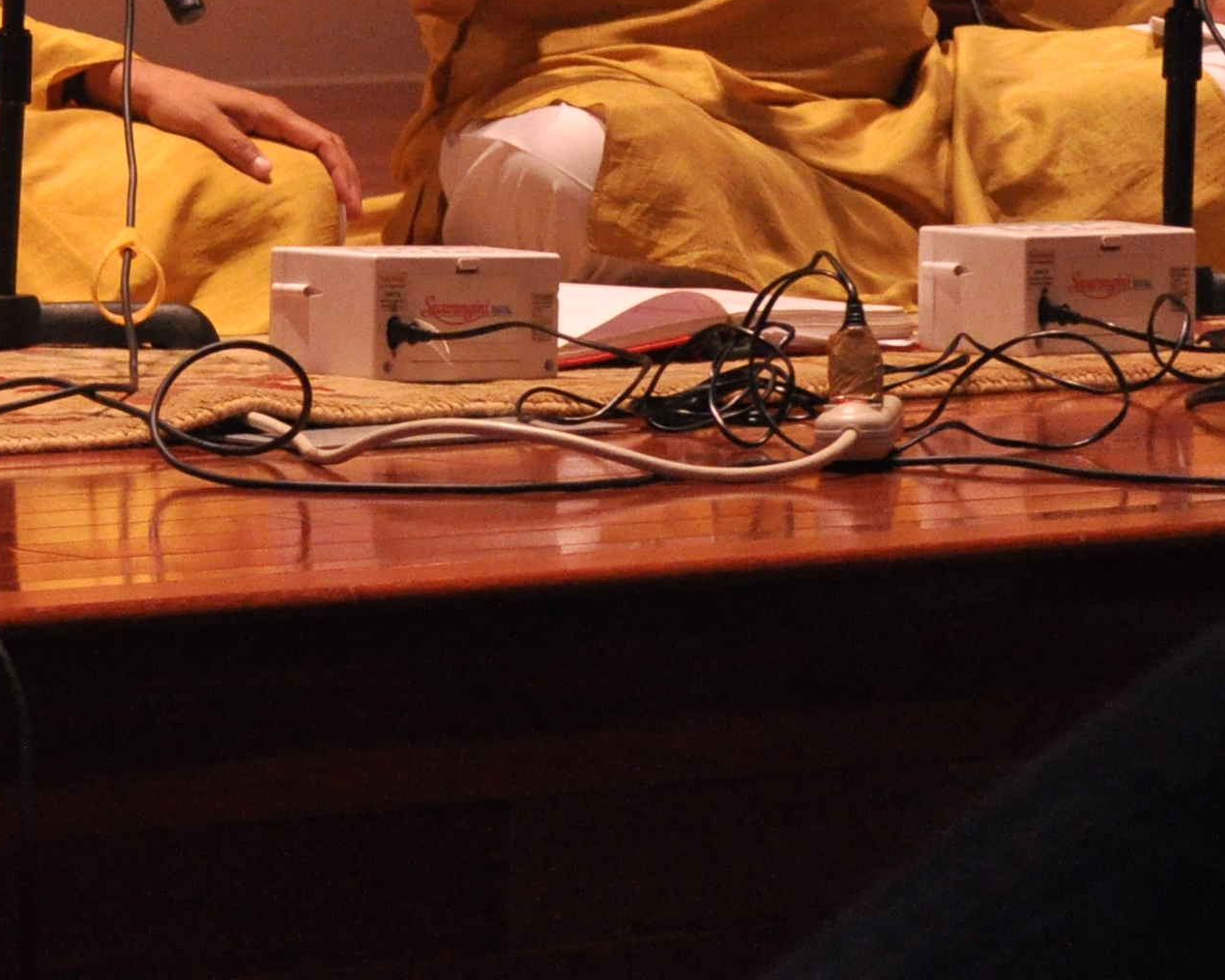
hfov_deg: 6.5
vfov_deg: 5.2
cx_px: -536
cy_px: -381
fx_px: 10697
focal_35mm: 295
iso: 1250
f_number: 4.5
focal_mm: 62
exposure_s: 1/100
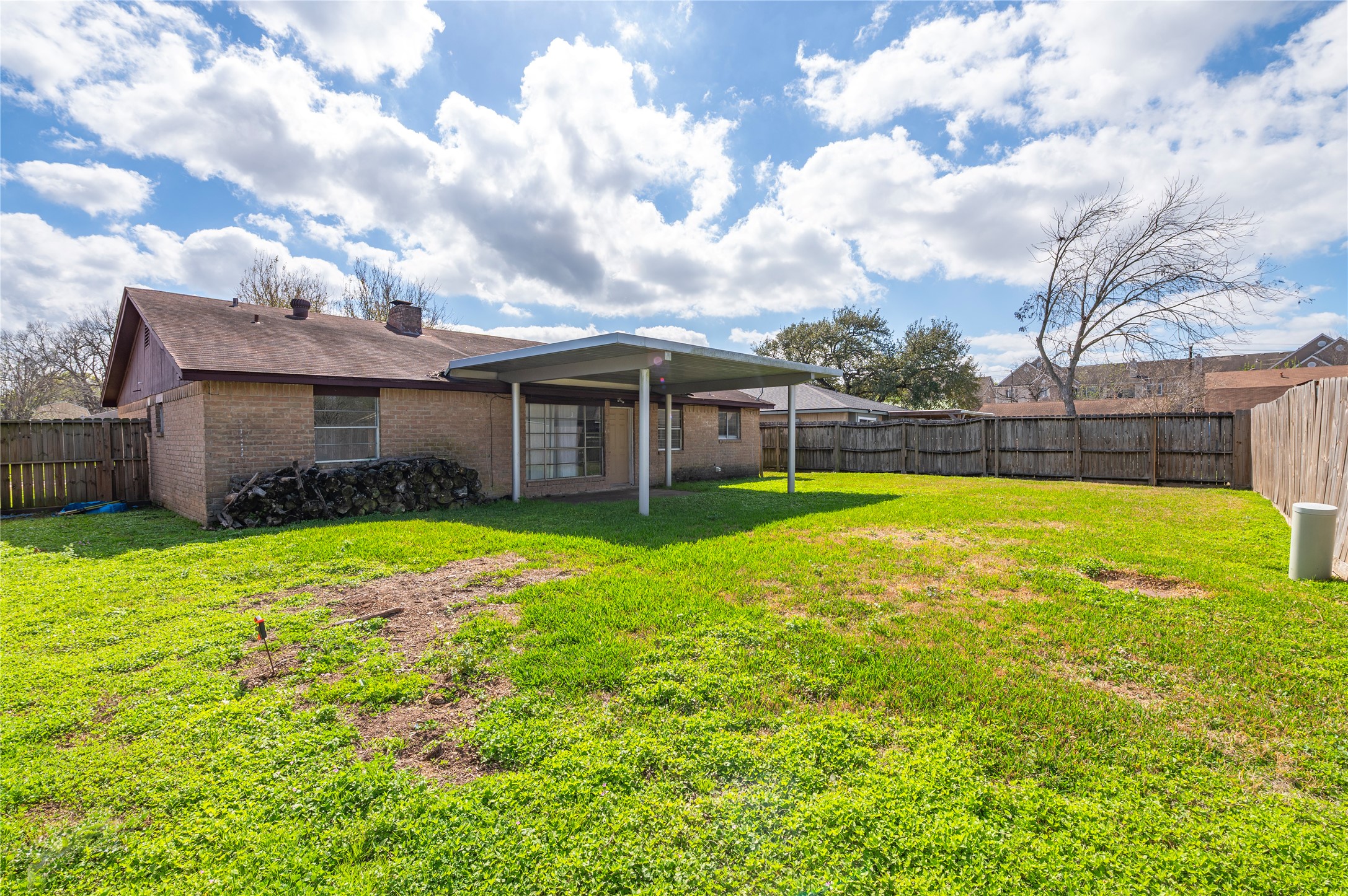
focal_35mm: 16
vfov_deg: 73.7
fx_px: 599
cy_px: 448
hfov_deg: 96.8
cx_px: 674
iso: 100
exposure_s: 1/160
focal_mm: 16
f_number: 11
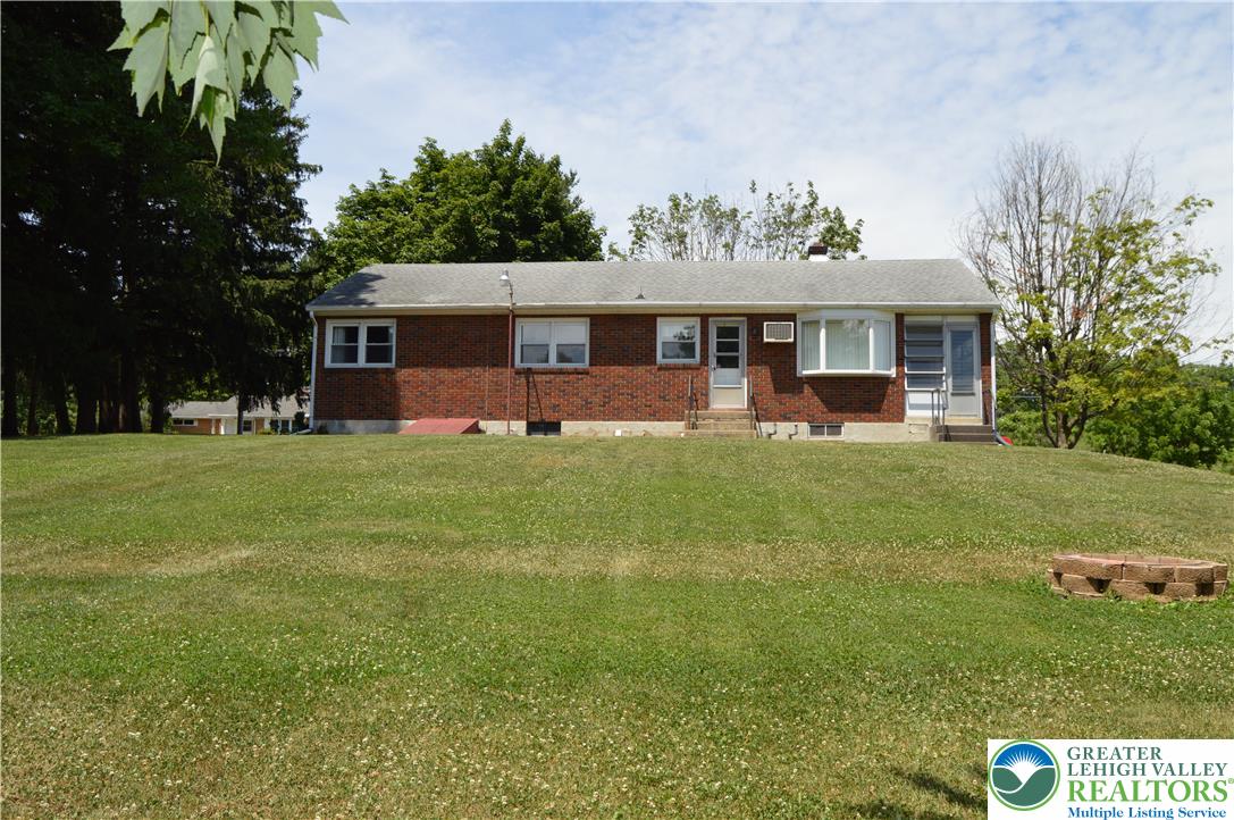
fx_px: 976
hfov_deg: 64.6
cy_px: 410
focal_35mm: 28
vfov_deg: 45.6
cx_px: 617
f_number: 9
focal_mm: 19
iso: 100
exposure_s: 1/200
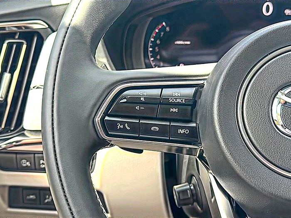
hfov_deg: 41.2
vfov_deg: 31.5
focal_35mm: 46
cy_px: 109
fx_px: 387
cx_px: 146
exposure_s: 1/373
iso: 100
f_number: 1.78
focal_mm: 6.86
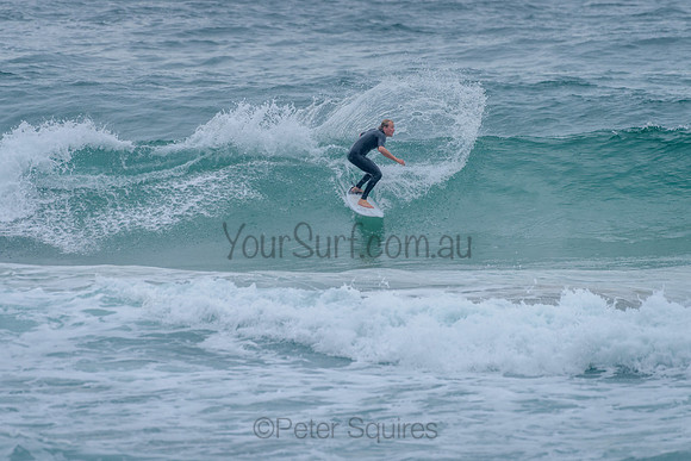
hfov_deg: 3.4
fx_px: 11764
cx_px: 346
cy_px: 179
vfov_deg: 2.2
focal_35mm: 613
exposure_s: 1/1250
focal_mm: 500
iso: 560
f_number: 5.6
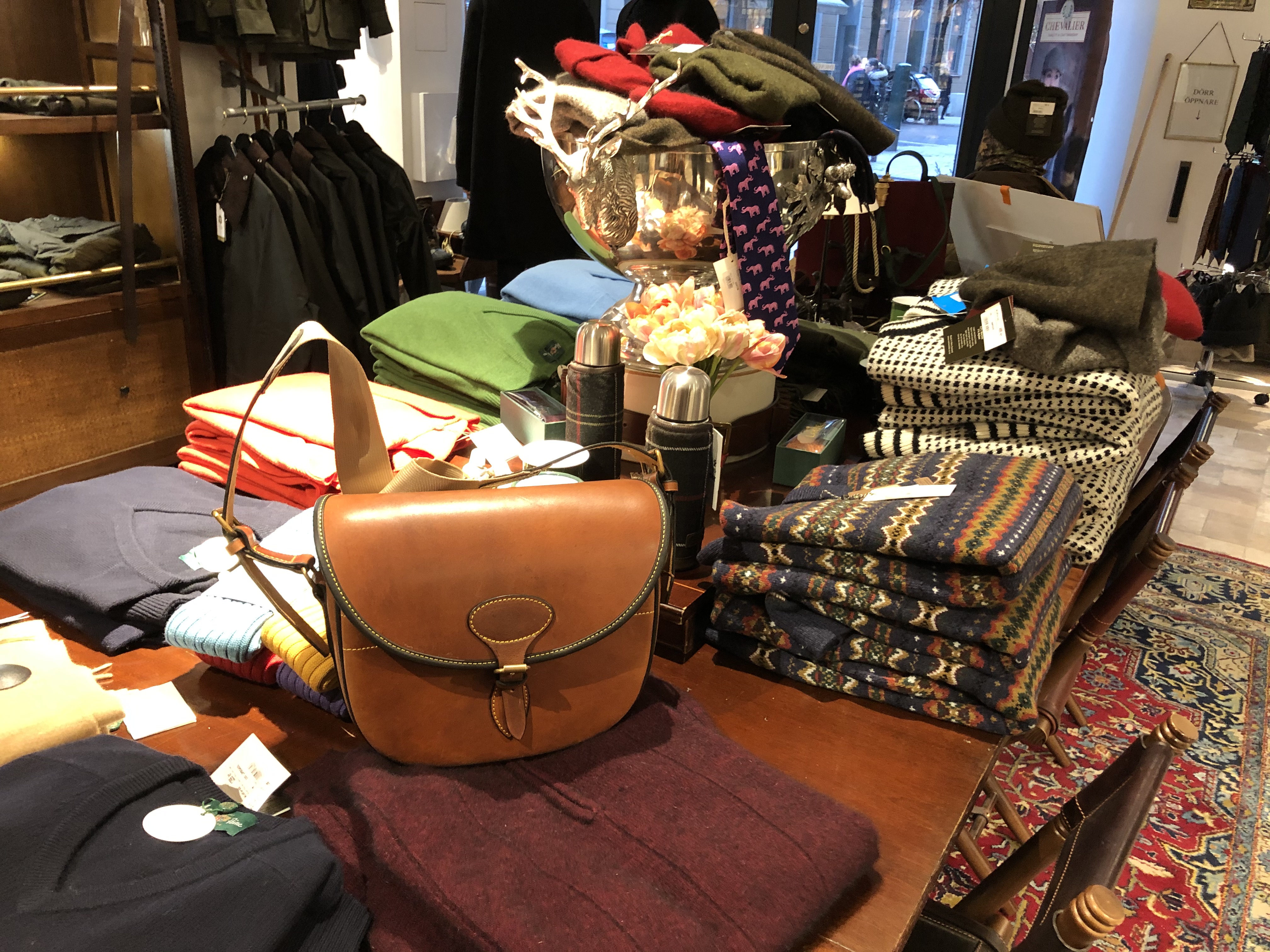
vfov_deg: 49.7
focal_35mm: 28
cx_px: 635
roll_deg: -4.5
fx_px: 1027
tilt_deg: -22.7
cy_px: 476
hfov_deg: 63.4
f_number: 1.8
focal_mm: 3.99
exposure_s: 1/17
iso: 100
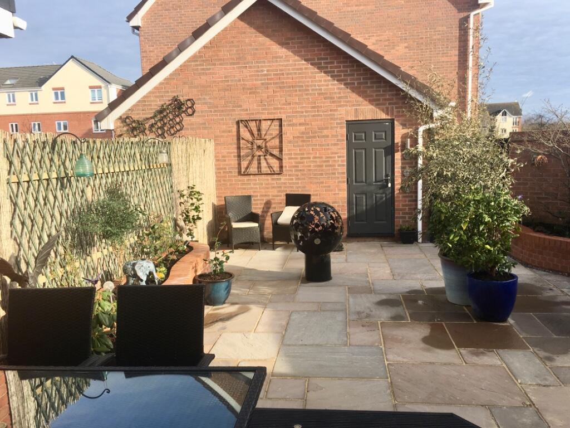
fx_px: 478
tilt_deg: -6.9
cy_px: 214
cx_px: 285
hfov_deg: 61.7
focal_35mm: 29
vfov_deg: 48.2
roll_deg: +1.5
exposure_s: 1/509
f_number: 2.2
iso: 25
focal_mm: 4.15
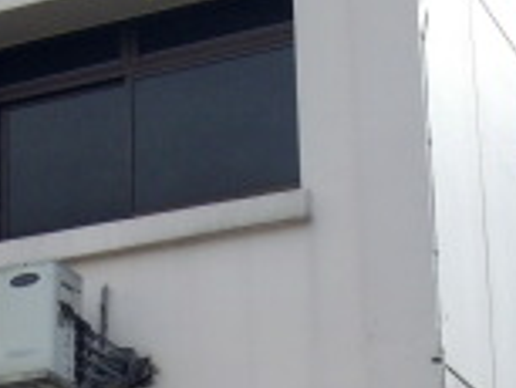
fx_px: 1984
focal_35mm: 133
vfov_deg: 10.9
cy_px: 493
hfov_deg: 14.6
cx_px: 10
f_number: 5.6
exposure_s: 1/160
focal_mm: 6.2
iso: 80
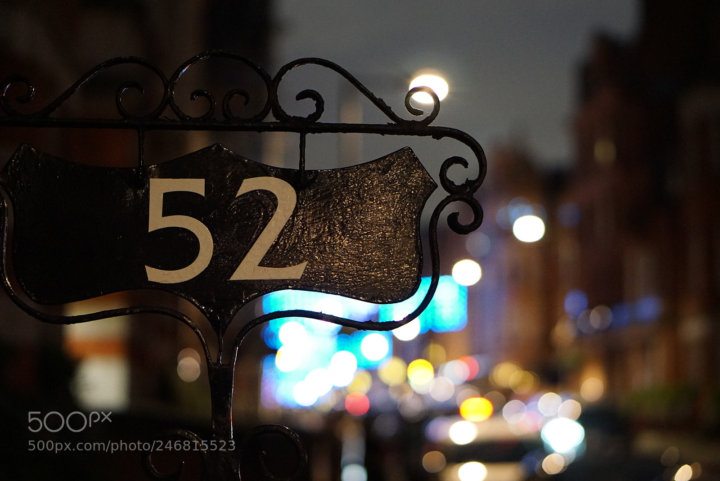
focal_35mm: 75
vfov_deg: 18.2
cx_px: 360
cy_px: 240
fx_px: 1501
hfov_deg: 27.0
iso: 3200
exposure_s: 1/50
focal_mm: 50
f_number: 2
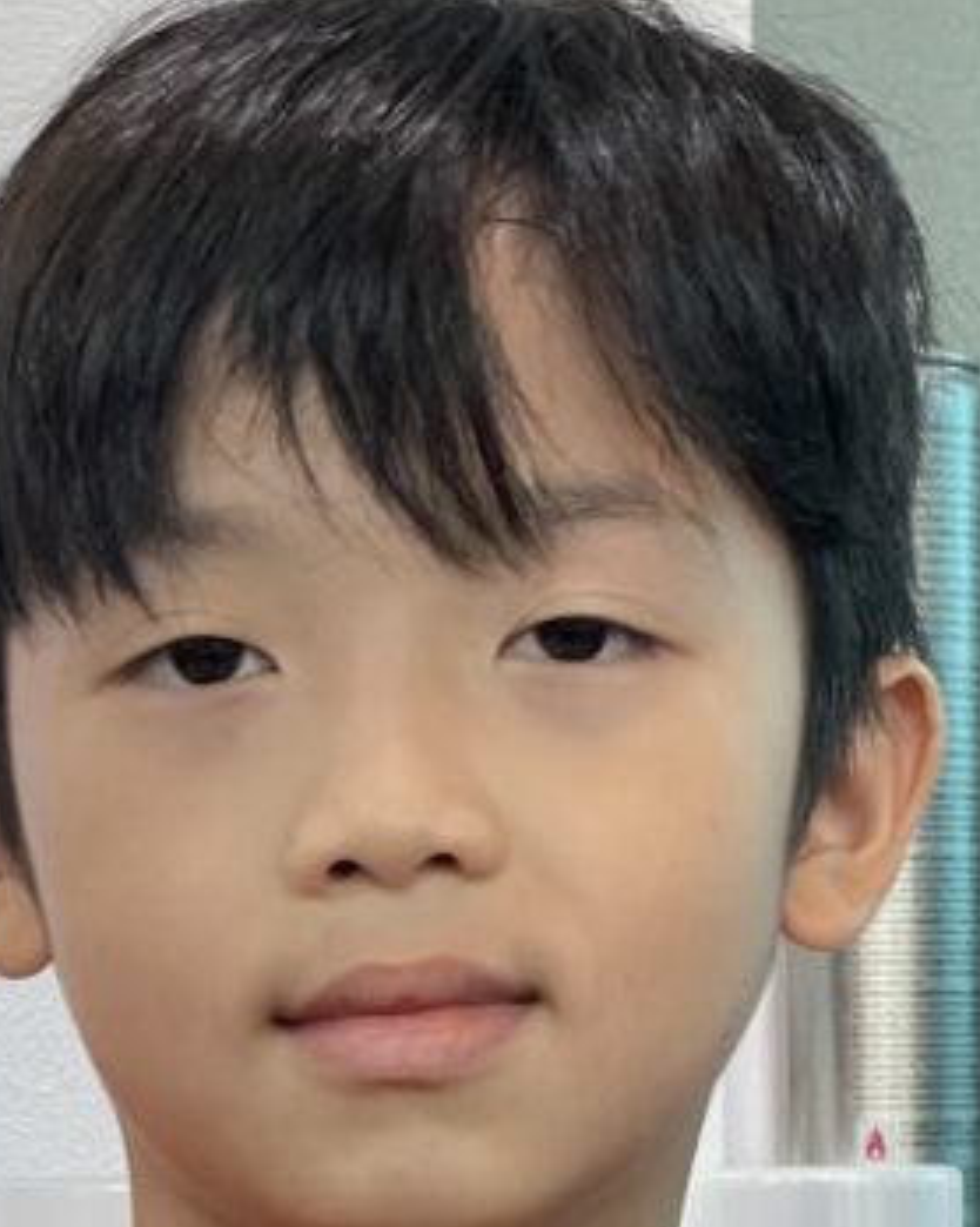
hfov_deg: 10.6
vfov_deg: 12.7
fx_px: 5298
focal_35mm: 146
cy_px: 1636
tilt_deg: -4.3
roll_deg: +2.3
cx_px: 370
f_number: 2
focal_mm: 6
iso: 200
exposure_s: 1/100
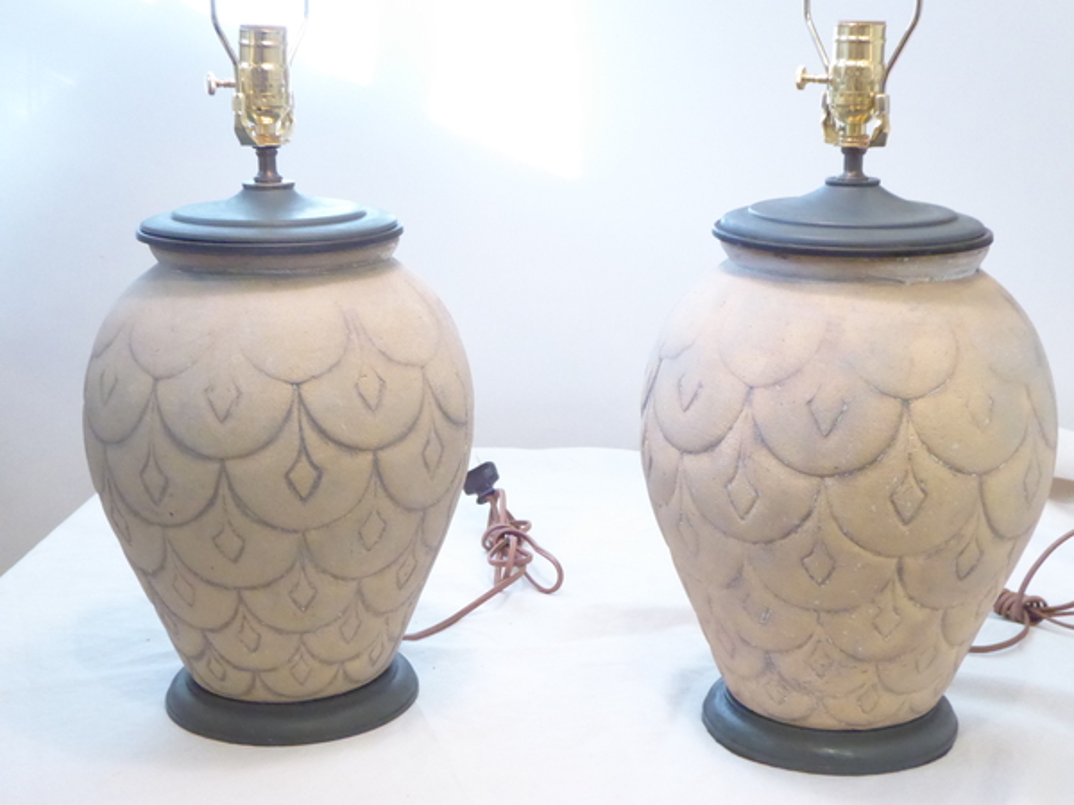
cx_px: 537
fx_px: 1768
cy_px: 402
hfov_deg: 33.8
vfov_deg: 25.7
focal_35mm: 57
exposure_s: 1/100
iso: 1600
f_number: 4.1
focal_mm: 9.6
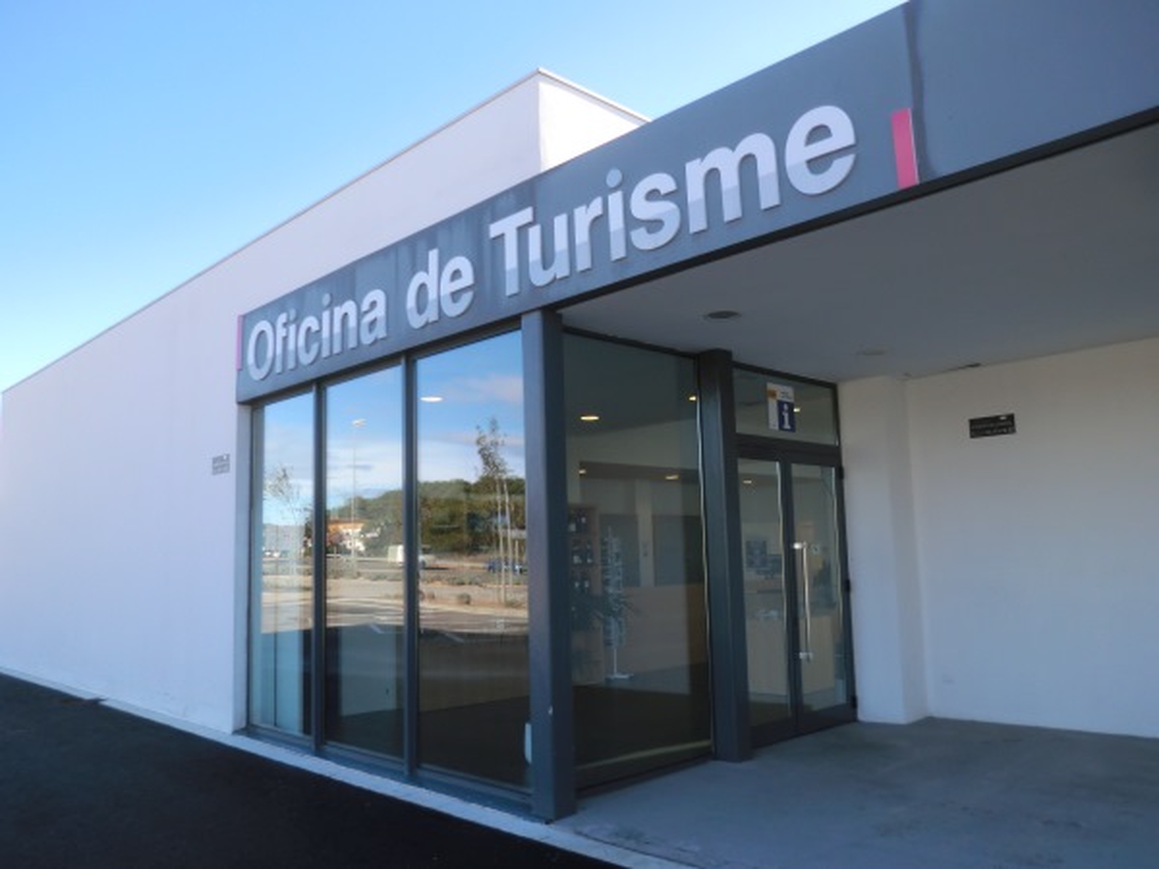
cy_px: 434
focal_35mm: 27
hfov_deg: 65.3
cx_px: 580
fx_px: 904
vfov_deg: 51.4
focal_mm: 4.9
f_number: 3.2
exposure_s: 1/250
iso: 50
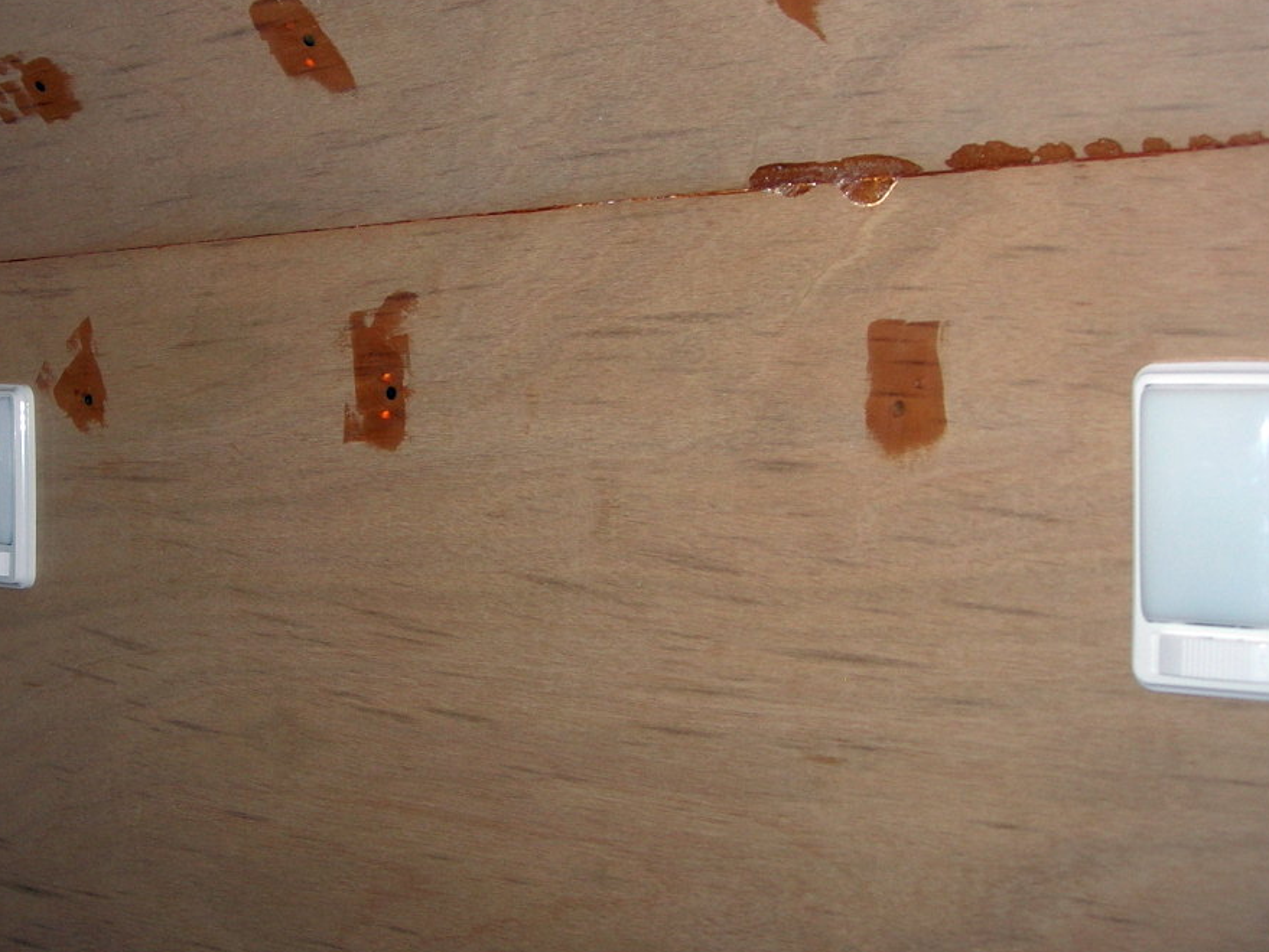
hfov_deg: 34.1
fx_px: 2054
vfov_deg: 26.0
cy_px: 348
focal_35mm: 56
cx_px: 469
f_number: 2.8
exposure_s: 1/60.1
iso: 64
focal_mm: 7.8
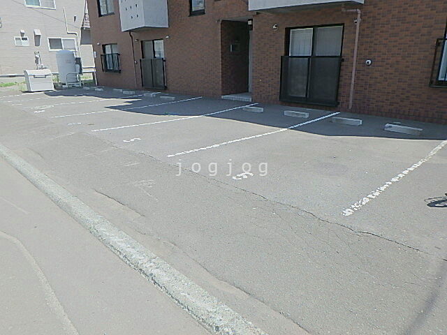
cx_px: 224
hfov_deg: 69.4
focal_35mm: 25
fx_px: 323
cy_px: 168
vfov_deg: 54.9
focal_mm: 4.5
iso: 125
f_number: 4.1
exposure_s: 1/640
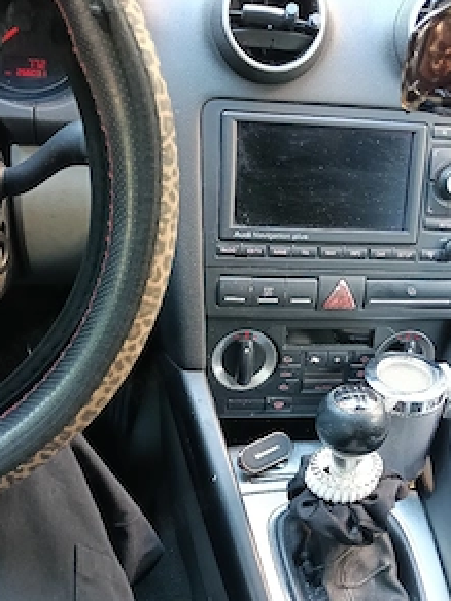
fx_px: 643
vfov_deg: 49.7
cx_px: 233
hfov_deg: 38.7
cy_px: 373
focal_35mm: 37
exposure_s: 1/33.3
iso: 800
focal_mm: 3.98
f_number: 1.8
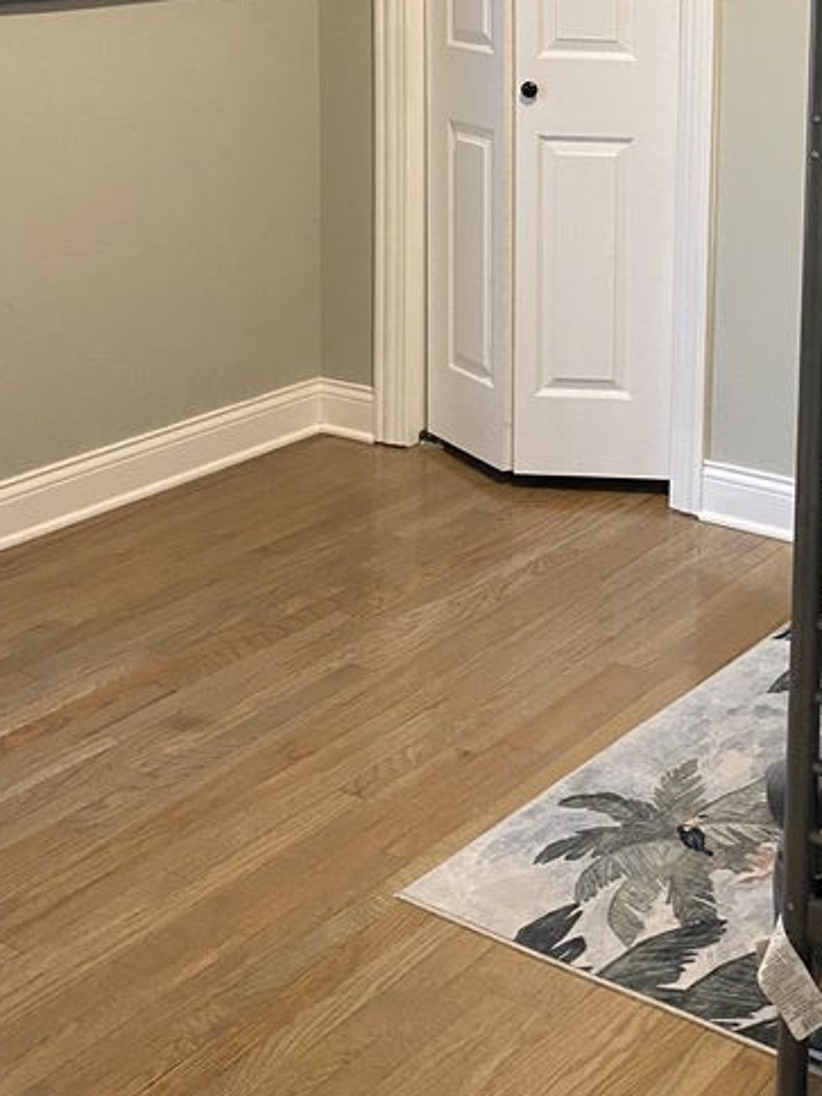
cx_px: 795
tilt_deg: -8.3
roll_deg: -0.4
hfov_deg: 24.3
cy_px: 159
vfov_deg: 32.0
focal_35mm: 58
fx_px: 1836
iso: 500
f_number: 1.8
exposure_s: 1/60
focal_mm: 4.25
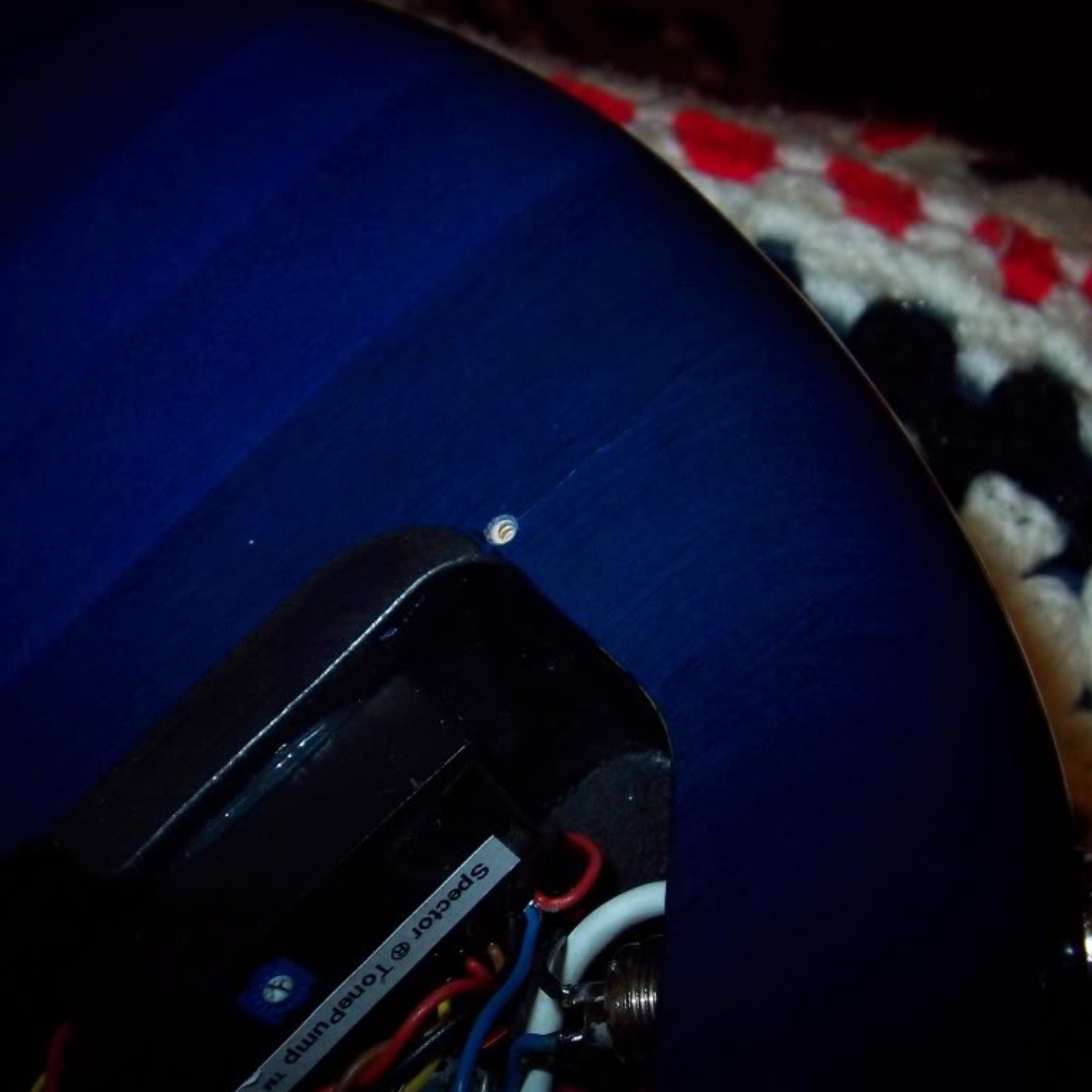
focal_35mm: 45
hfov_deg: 37.5
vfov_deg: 37.6
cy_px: 545
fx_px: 1606
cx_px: 590
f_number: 3.9
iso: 200
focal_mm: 6.3
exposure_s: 1/60
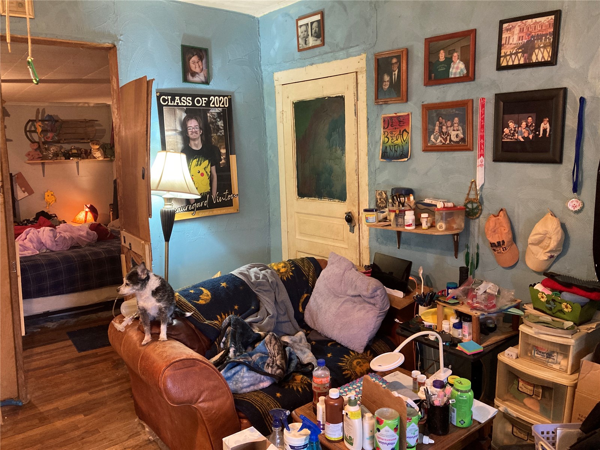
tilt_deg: -6.6
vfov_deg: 49.7
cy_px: 225
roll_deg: -0.7
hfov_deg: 63.4
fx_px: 485
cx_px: 300
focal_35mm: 28
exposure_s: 1/30
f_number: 1.8
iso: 400
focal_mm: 3.99
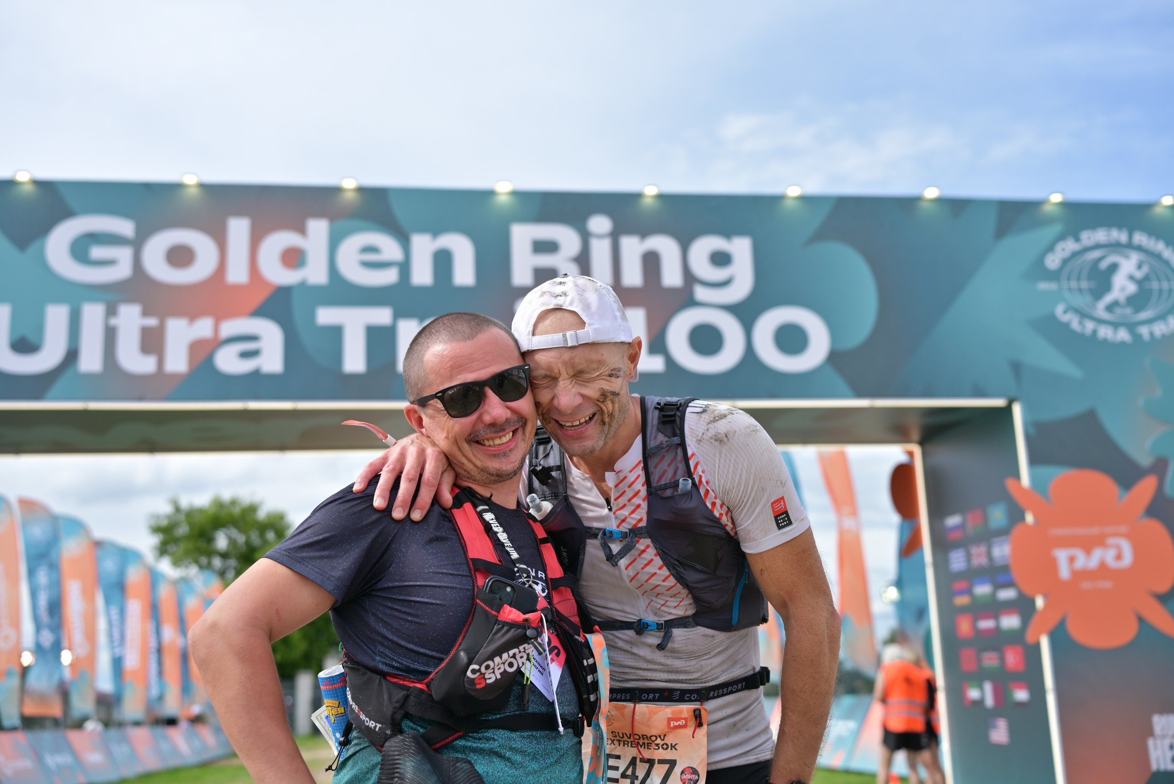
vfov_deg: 36.0
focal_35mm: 37
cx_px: 587
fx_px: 1207
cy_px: 392
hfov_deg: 51.9
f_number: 2.8
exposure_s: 1/2000
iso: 160
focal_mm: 37
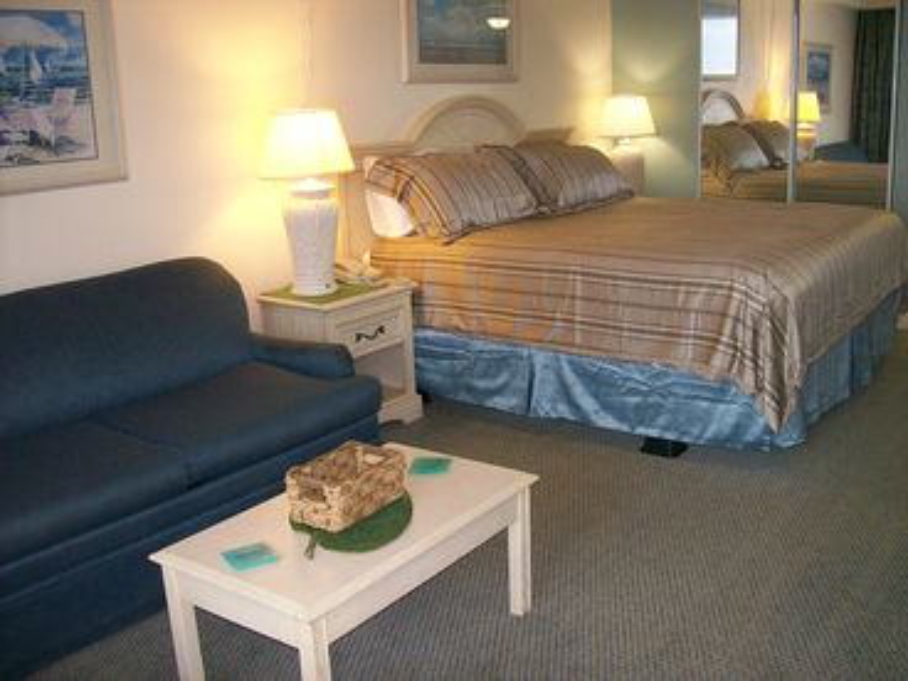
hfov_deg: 51.4
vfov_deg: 39.7
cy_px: 340
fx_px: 944
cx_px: 454
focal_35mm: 36
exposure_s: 1/64
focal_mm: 6
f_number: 2.7
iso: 140
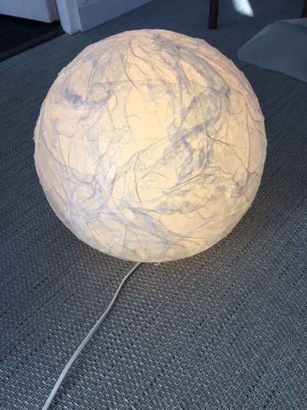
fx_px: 343
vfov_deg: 61.7
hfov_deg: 48.2
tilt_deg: -50.0
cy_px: 205
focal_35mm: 29
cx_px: 154
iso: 25
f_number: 2.2
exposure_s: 1/129
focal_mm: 4.15
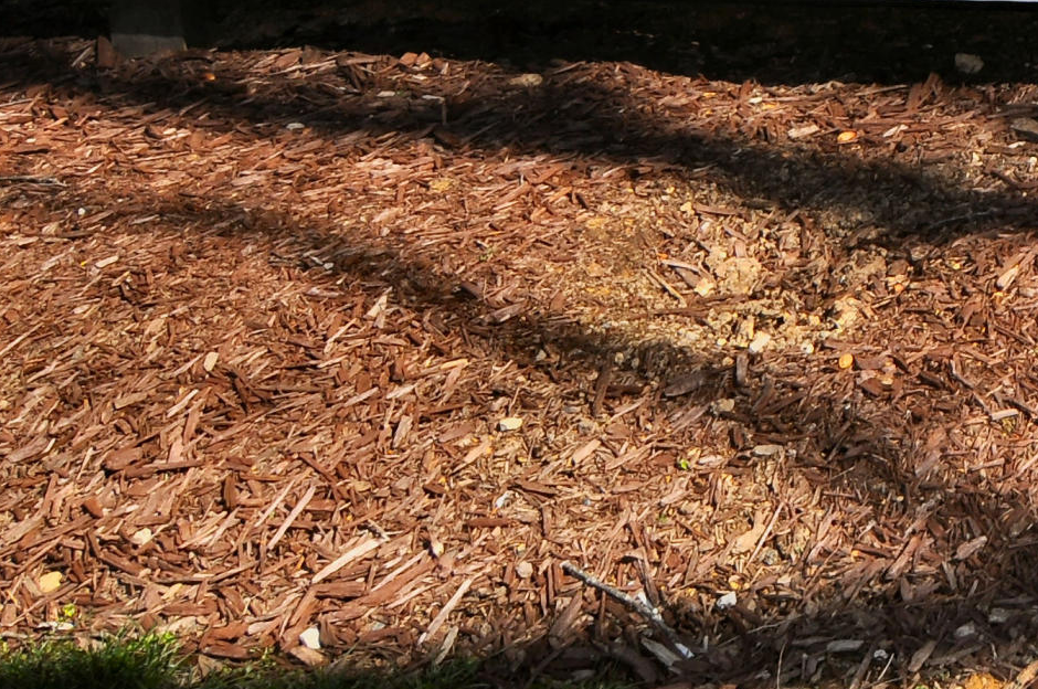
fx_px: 1929
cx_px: 1526
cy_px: -385
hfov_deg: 24.1
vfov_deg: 17.8
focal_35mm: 67
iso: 200
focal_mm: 14
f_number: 14
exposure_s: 1/160
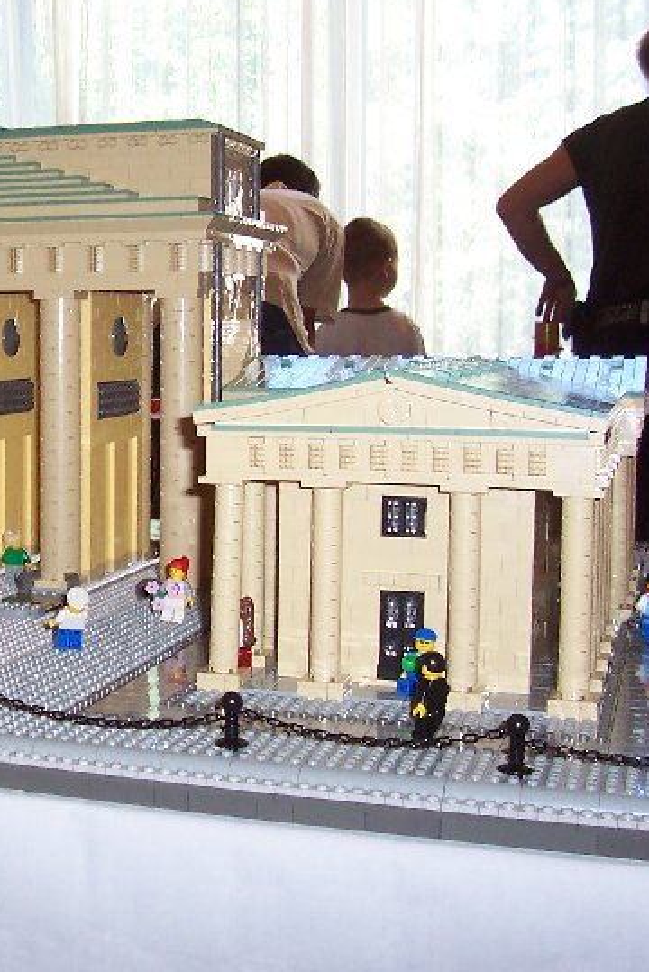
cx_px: -53
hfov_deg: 22.2
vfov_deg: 34.4
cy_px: 426
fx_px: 1566
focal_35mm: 58
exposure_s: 1/60
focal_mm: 5.6
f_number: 2.8
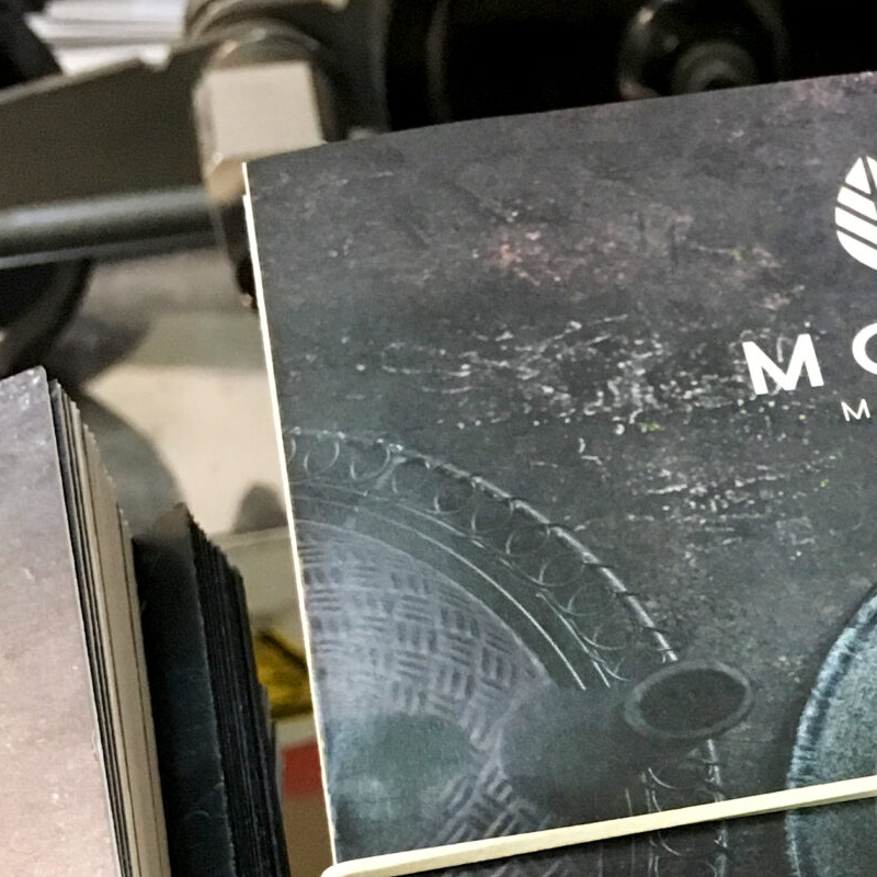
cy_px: 777
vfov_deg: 20.7
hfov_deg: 19.9
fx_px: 2350
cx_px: 1038
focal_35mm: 82
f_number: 2.2
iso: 200
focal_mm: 4.15
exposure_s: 1/25
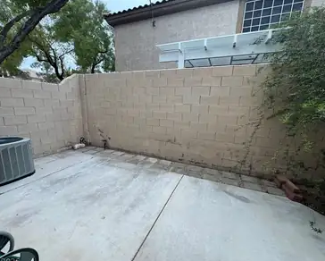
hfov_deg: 96.7
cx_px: 161
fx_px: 144
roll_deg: -2.0
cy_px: 133
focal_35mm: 15
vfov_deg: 84.1
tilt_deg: -12.6
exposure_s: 1/120
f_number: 2.2
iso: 100
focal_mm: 2.22
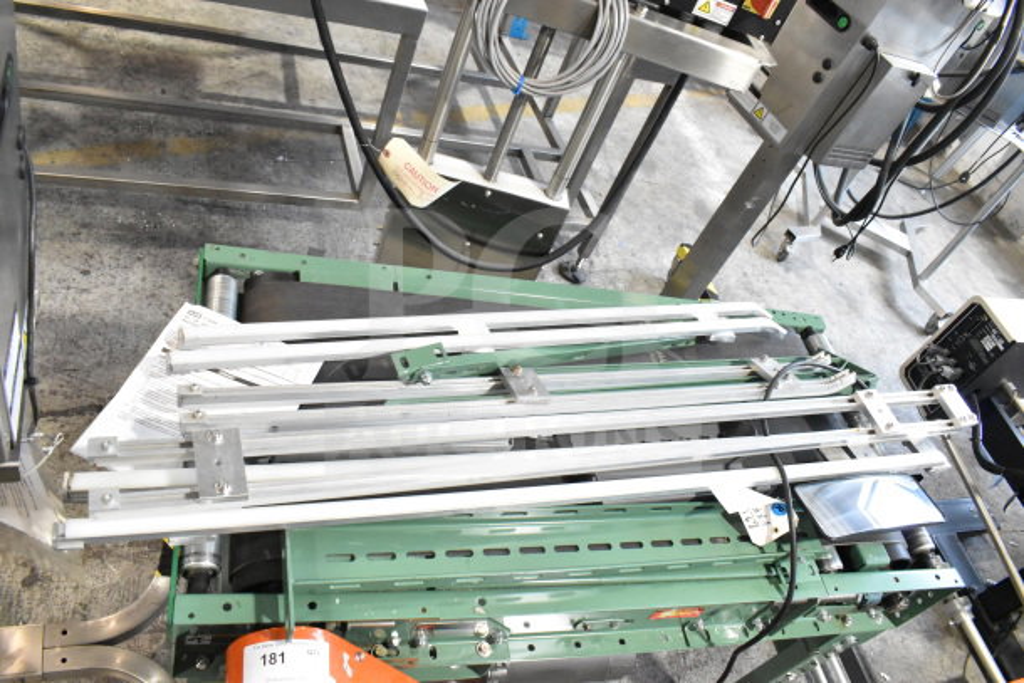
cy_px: 342
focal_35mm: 27
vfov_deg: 48.0
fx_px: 768
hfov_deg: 67.4
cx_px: 512
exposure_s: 1/250
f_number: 8
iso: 6400
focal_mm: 18
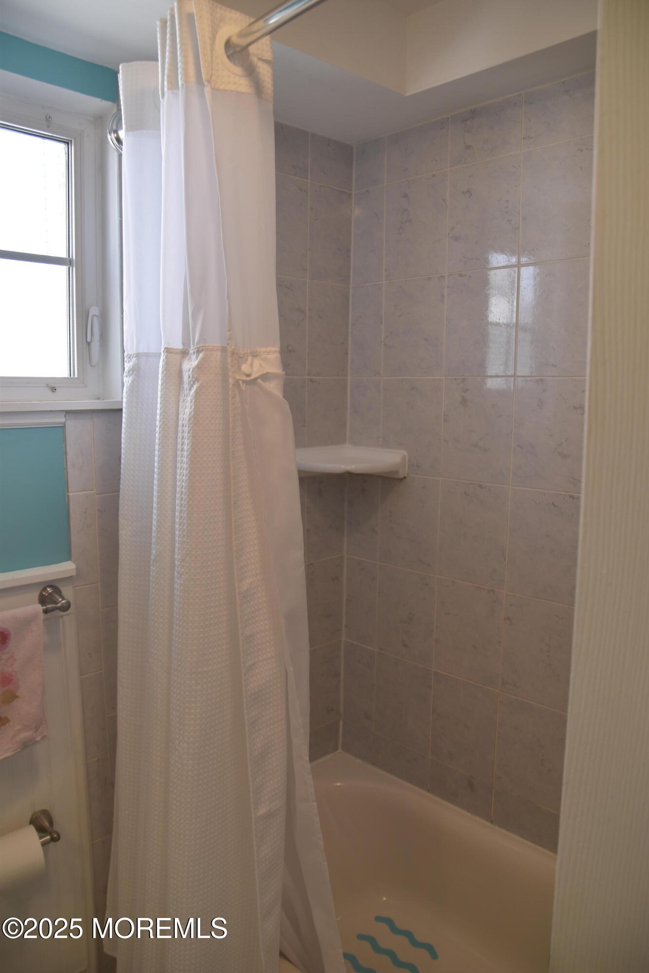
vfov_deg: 70.4
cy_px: 486
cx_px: 324
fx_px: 690
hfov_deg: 50.4
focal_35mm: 26
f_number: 4
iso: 100
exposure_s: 1/50
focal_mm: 17
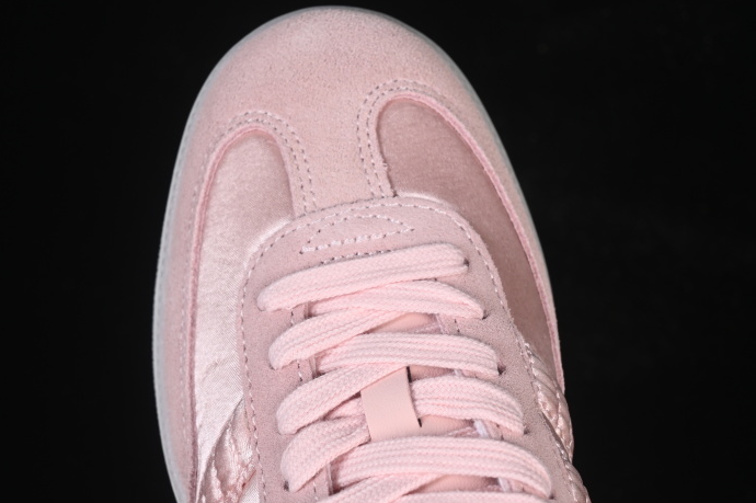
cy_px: 264
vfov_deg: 15.7
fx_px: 1826
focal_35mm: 87
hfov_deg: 23.4
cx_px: 366
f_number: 7.1
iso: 160
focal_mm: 50
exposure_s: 1/80
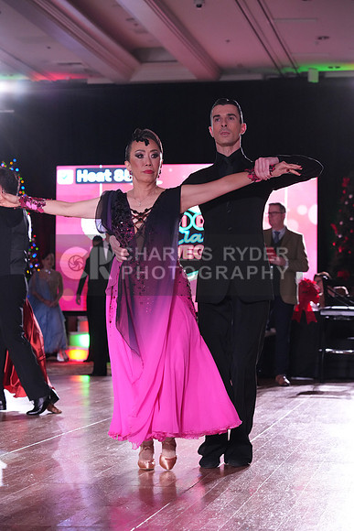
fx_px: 1356
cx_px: 177
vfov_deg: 22.1
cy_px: 266
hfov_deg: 14.9
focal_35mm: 92
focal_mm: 92
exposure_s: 1/320
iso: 5000
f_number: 5.6
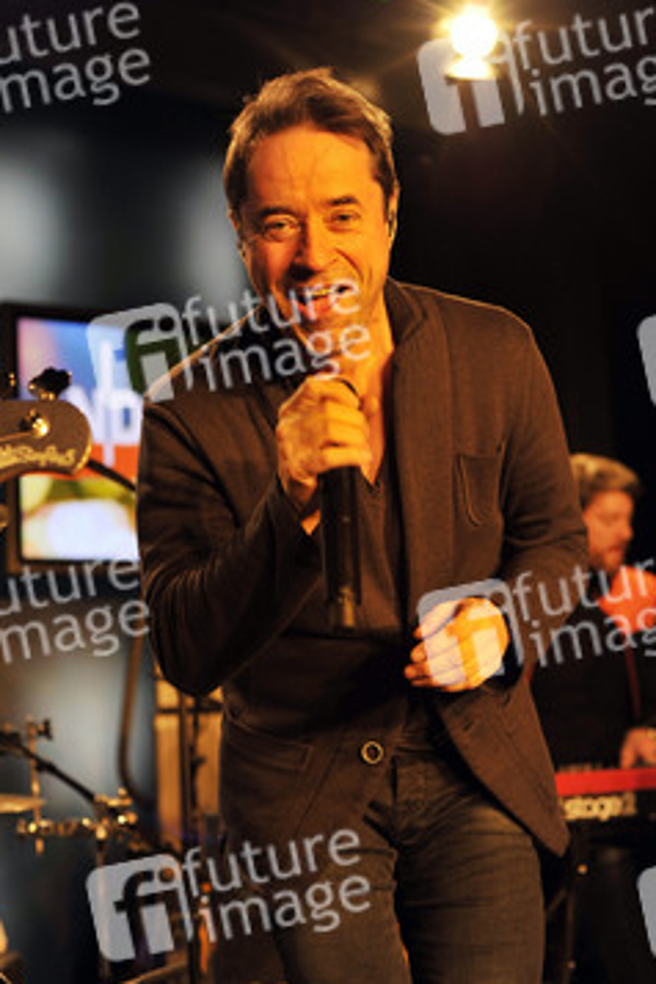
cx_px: 310
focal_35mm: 56
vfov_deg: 35.6
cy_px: 482
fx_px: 1531
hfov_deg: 24.2
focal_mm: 50
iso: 800
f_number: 3.5
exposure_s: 1/200
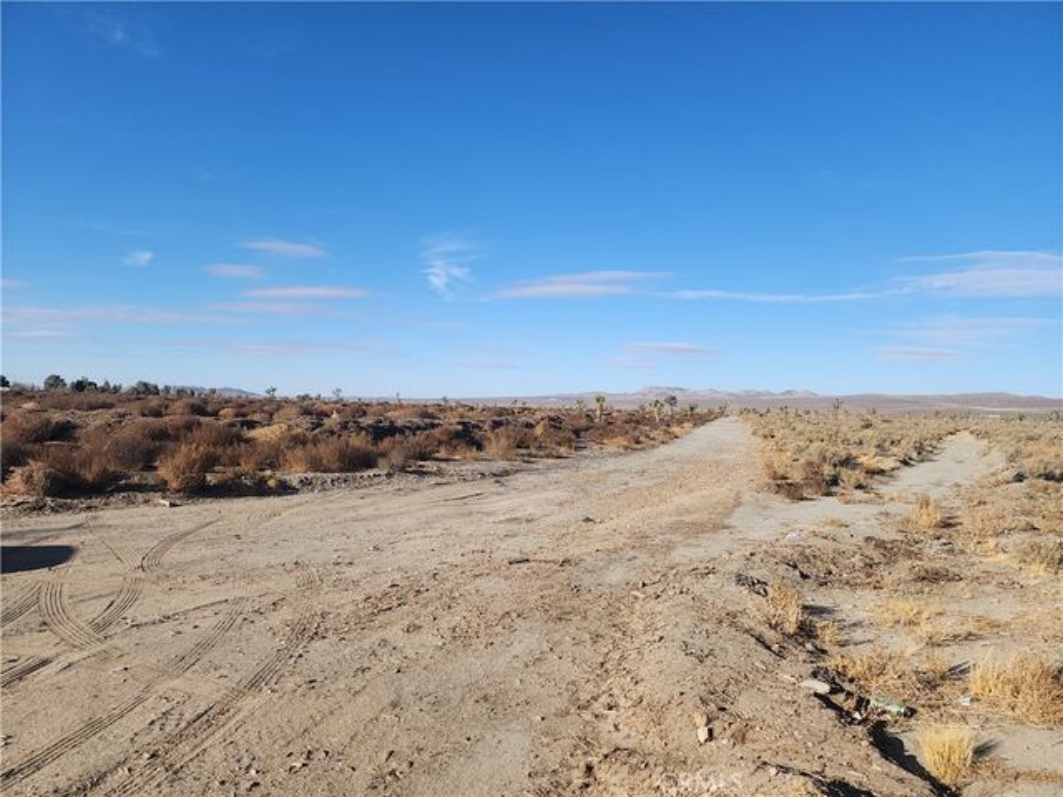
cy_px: 398
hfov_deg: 73.9
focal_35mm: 23
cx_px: 532
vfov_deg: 58.9
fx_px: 706
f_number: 1.8
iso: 12
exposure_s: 1/1307
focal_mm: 6.4
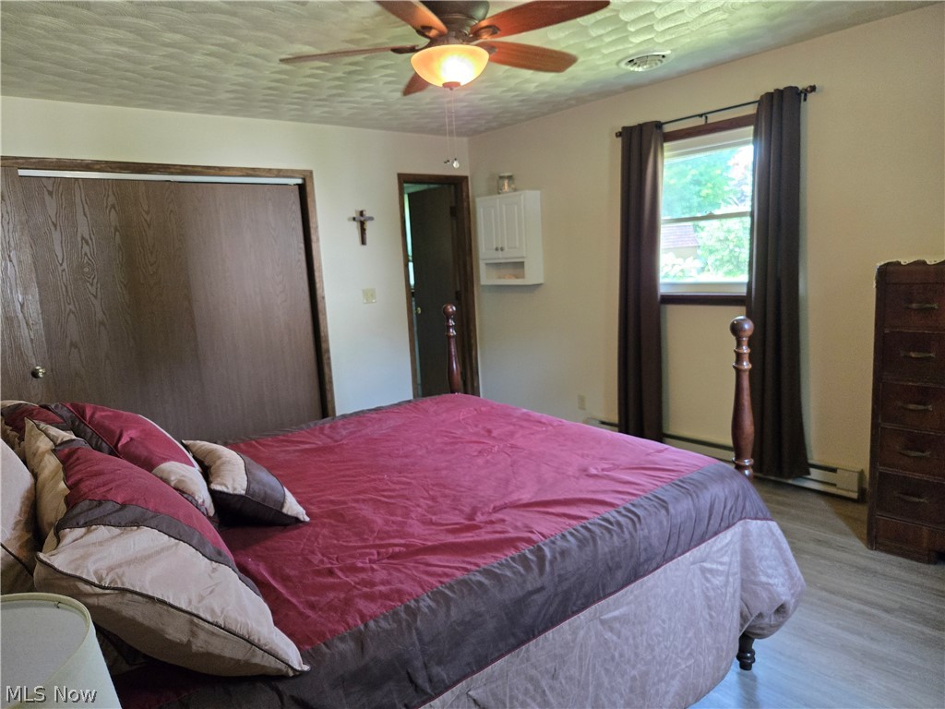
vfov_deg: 58.9
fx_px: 628
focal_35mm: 23
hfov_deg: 73.9
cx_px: 472
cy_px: 354
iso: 640
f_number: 1.8
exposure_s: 1/120
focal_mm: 5.4
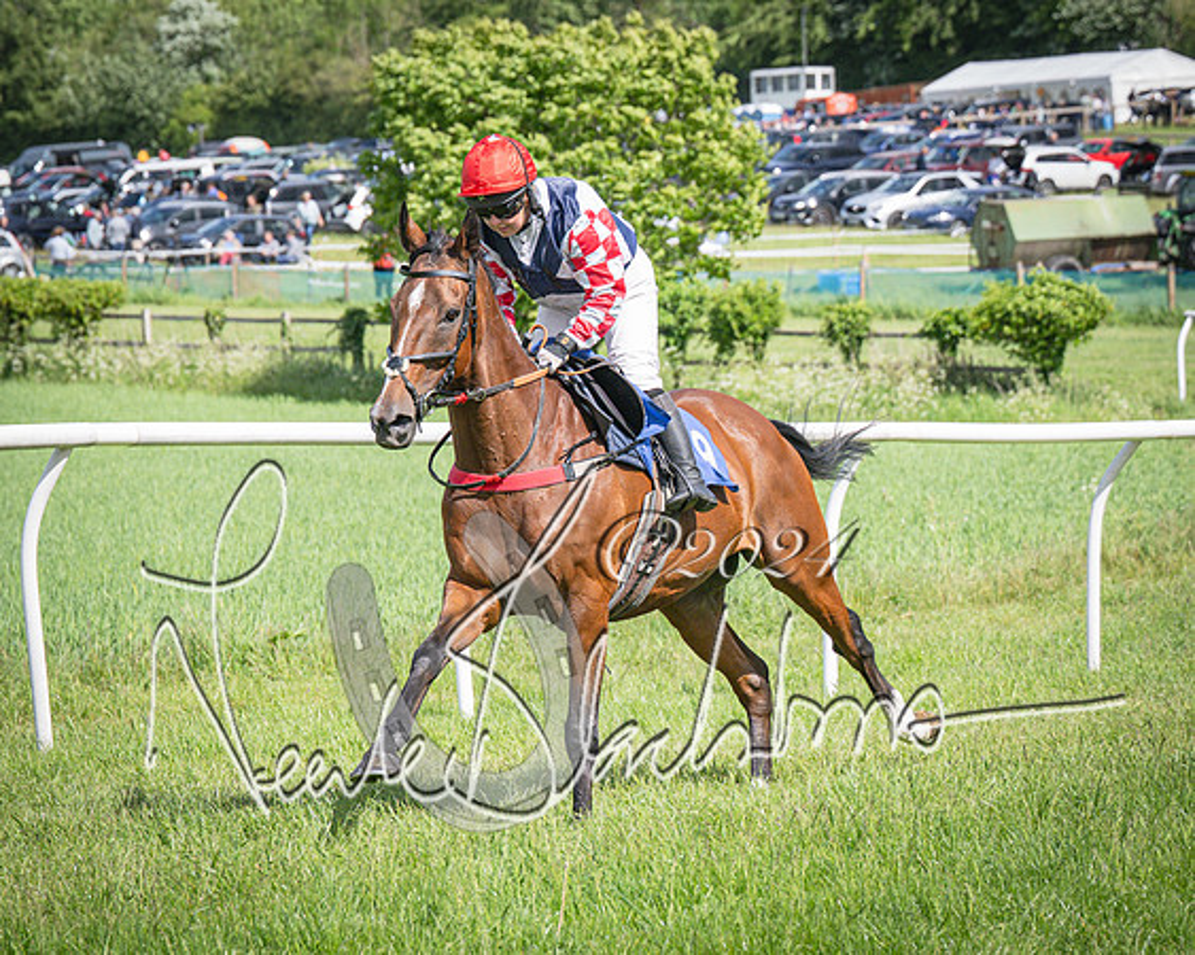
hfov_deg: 11.5
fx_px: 5918
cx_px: 393
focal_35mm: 167
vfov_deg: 9.2
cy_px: 478
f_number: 4
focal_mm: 80
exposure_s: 1/3200
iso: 400
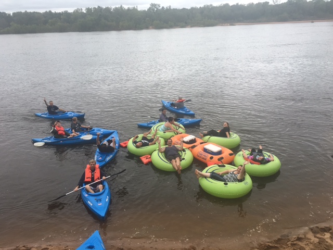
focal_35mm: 29
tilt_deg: -20.0
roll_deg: +0.9
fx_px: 279
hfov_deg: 61.7
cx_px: 166
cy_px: 125
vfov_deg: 48.2
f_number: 2.2
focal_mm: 4.15
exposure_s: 1/342
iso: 25
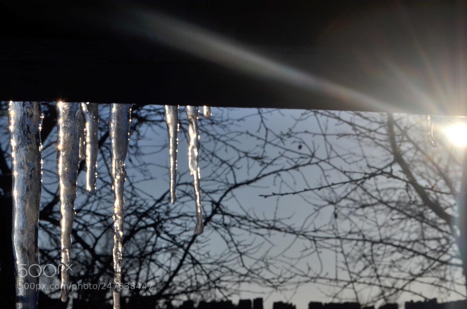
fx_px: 1068
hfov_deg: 24.7
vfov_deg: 16.5
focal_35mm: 82
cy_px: 154
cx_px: 234
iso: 100
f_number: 20
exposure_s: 1/1600
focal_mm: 55
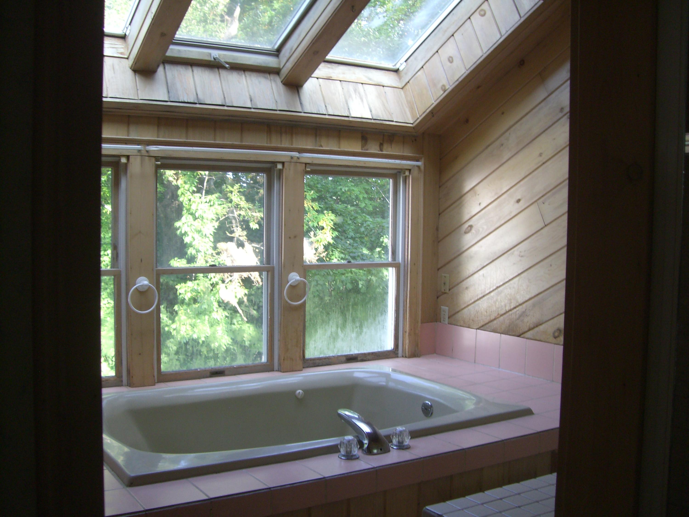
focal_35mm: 38
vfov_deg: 37.7
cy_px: 258
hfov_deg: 49.0
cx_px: 344
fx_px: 756
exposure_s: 1/60
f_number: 2.7
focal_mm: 6.2
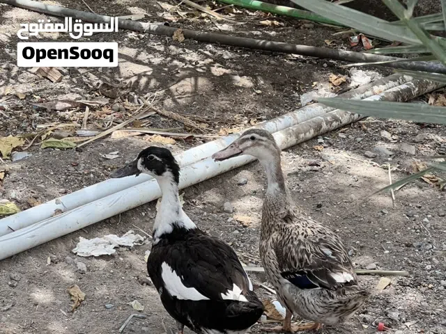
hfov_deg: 25.3
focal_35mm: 77
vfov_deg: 19.1
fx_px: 992
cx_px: 223
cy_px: 167
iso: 50
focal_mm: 9
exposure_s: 1/99
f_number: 2.8
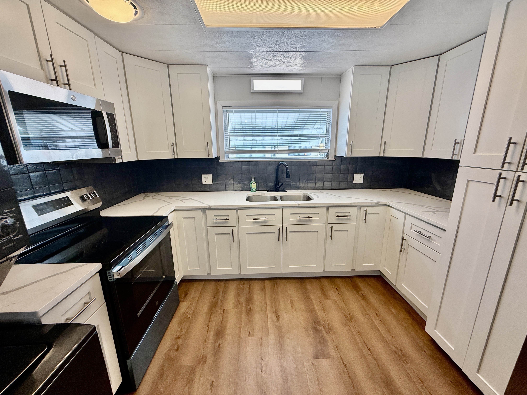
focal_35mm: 14
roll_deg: -0.2
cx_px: 264
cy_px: 198
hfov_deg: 102.1
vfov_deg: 85.7
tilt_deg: -12.6
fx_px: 213
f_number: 2.2
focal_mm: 2.22
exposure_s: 1/120
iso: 100
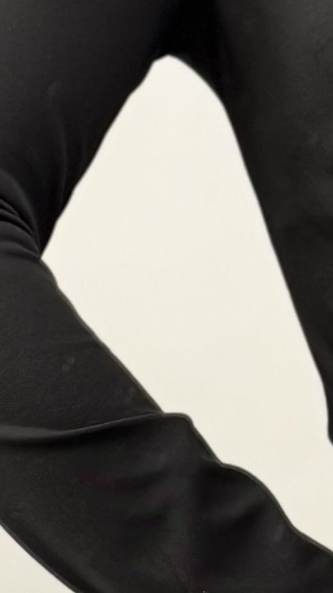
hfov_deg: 5.3
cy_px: 314
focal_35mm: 227
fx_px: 3566
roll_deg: +1.9
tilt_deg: -31.9
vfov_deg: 9.5
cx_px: 536
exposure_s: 1/50
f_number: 1.78
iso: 100
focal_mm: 6.86
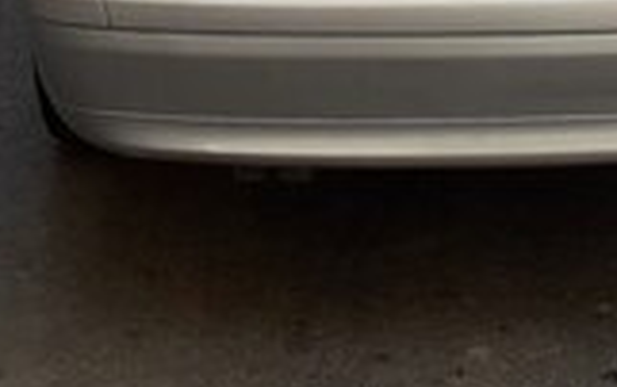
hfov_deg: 17.7
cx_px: 483
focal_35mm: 117
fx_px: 1969
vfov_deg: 10.7
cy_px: -236
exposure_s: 1/450
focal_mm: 3.6
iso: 40
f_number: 1.9
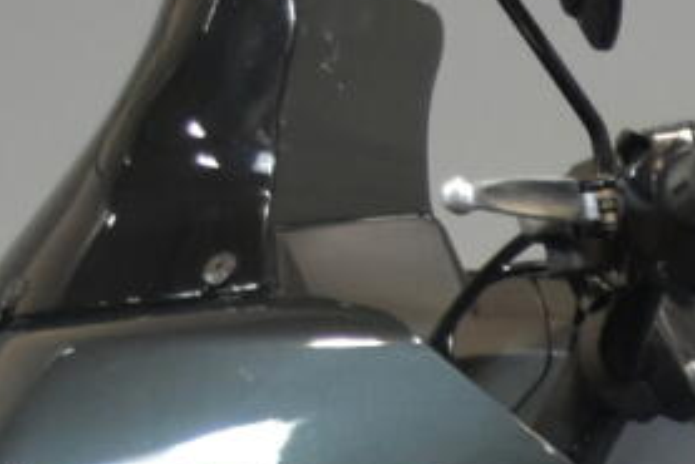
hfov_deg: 7.5
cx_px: 1500
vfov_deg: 5.2
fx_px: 5022
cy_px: 852
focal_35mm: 260
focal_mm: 24
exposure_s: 1/30
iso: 1000
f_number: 4
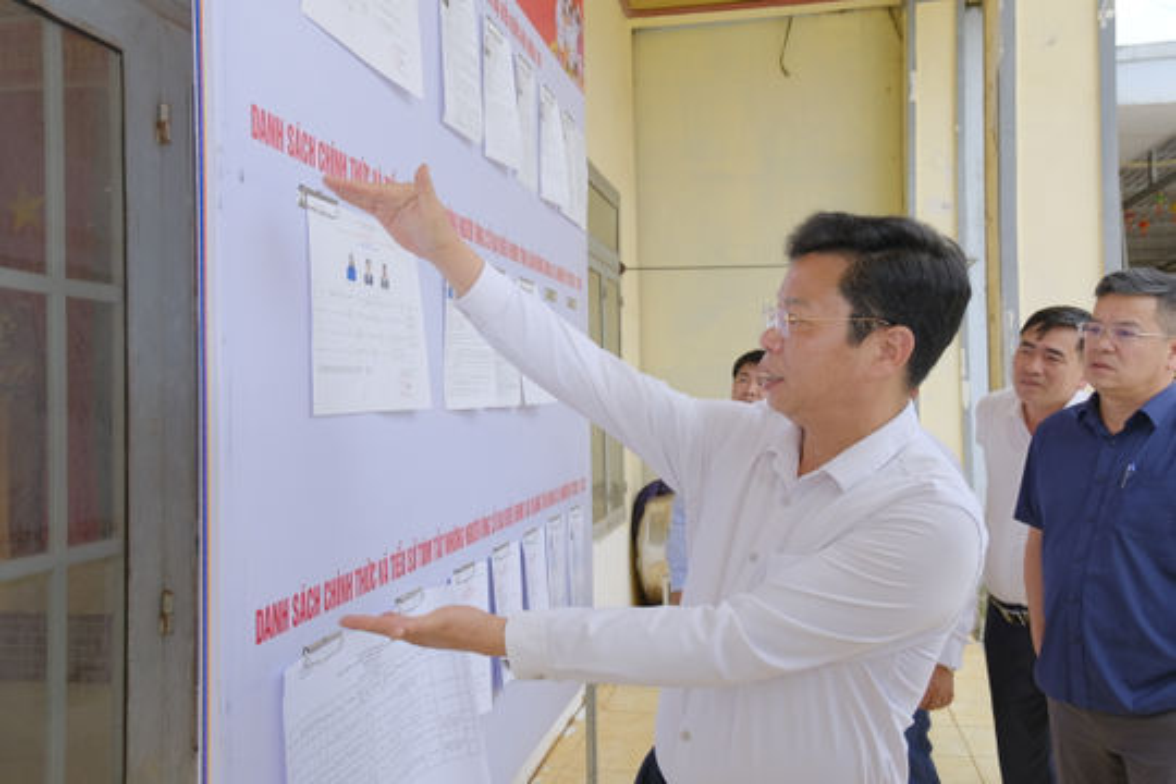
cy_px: 392
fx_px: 817
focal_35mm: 25
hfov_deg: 71.5
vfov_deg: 51.3
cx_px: 588
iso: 320
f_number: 4
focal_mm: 16.5
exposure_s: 1/480
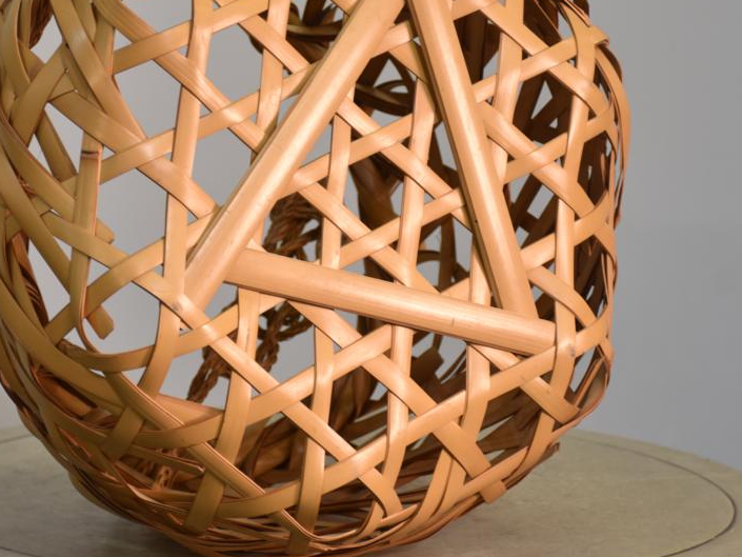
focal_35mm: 133
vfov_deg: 11.1
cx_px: 287
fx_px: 2851
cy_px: 204
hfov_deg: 14.8
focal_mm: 60
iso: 400
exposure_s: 1/50
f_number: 5
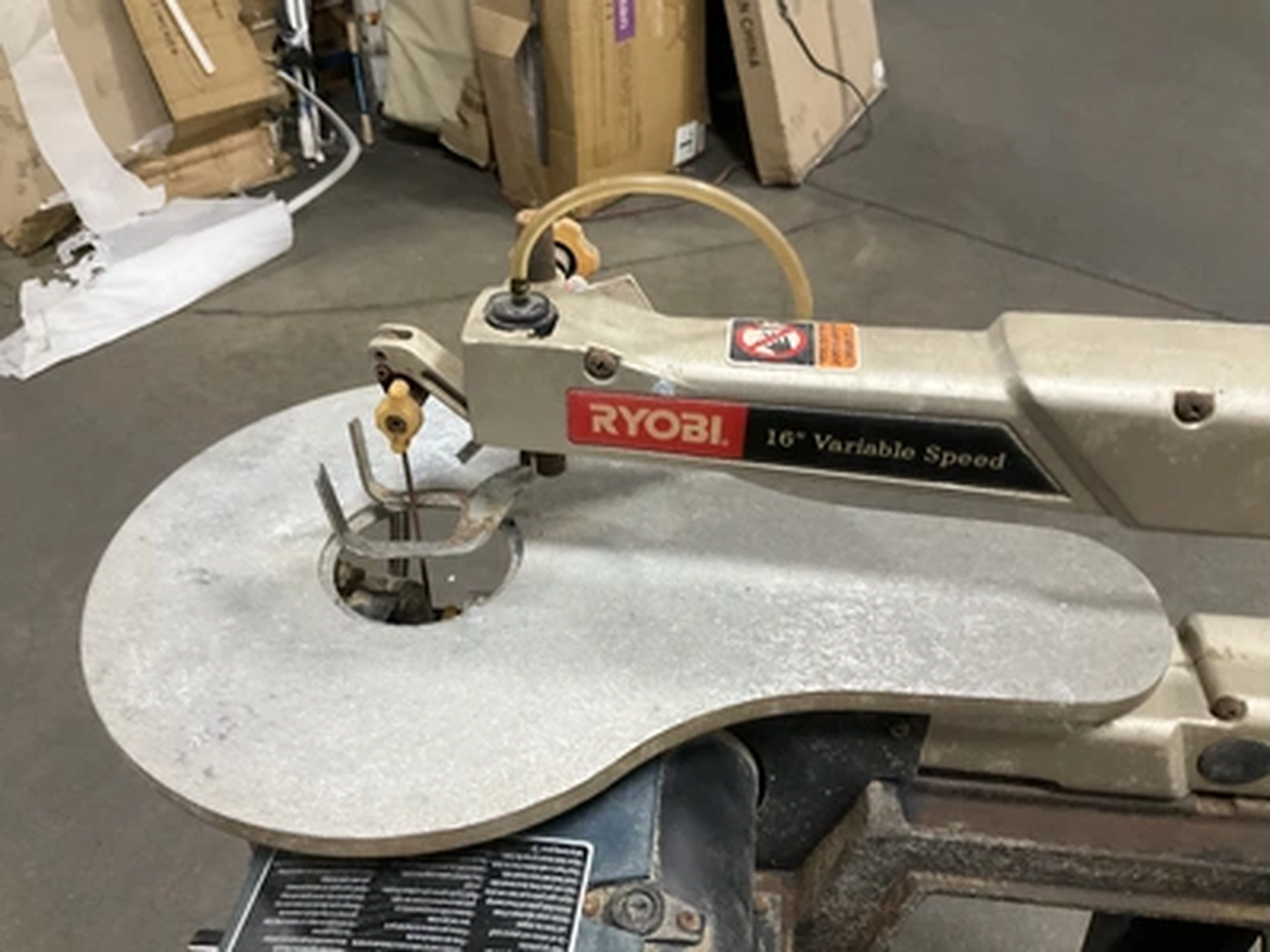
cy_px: 476
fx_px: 1064
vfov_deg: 48.2
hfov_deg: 61.7
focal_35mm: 29
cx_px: 635
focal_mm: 3
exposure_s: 1/40
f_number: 1.8
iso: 200
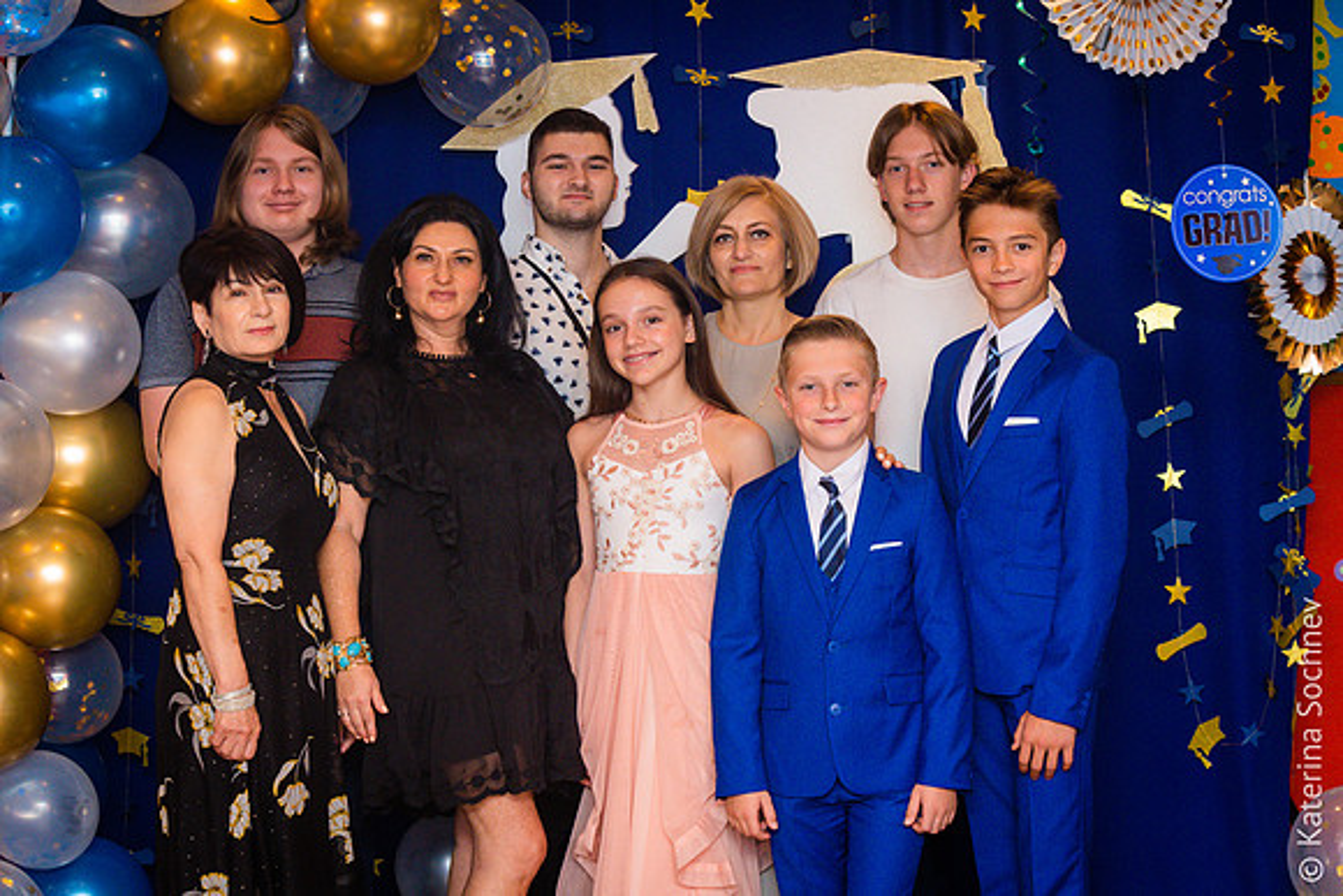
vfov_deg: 18.2
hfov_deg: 27.0
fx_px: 2798
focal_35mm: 75
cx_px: 672
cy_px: 448
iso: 1600
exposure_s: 1/200
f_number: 7.1
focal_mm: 75
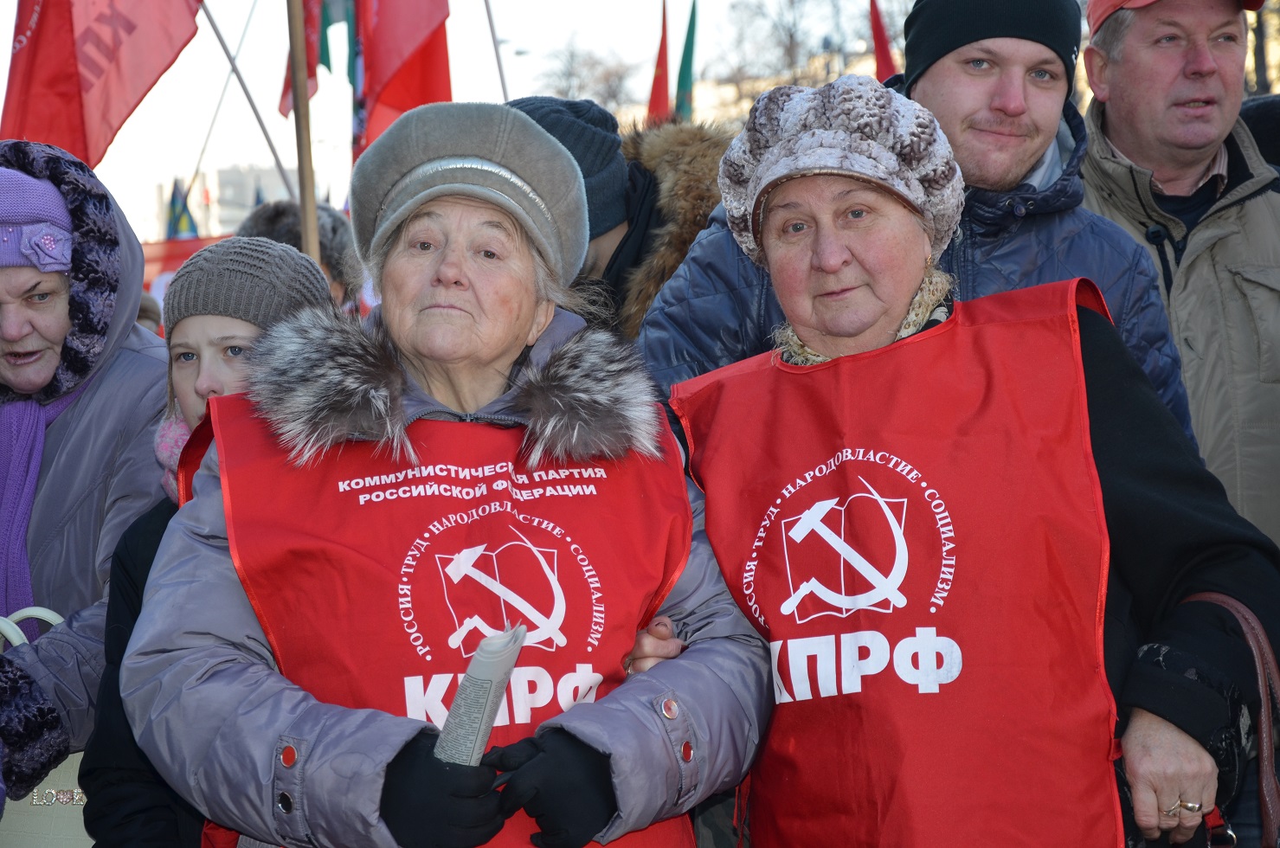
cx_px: 640
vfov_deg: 15.6
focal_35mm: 87
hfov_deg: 23.4
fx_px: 3087
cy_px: 424
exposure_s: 1/160
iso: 200
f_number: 5
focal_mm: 58
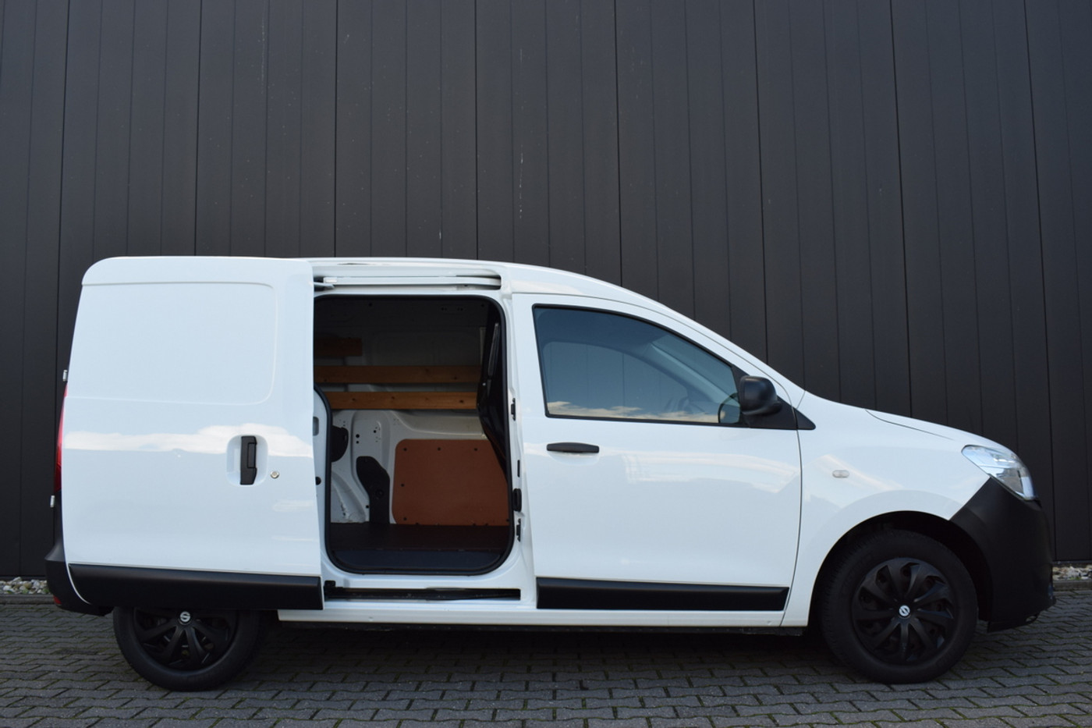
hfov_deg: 57.2
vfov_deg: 40.0
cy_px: 364
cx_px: 546
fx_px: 1001
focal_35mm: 33
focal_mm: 22
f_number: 7.1
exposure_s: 1/200
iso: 400
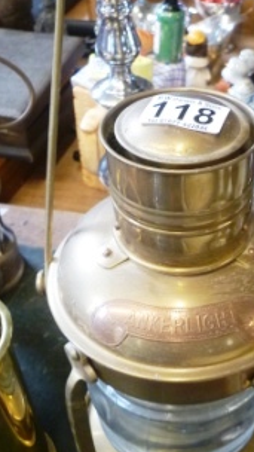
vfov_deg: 45.5
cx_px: 209
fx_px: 539
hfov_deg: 26.0
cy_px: 232
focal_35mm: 45
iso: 250
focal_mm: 5
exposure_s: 1/30
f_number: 2.8
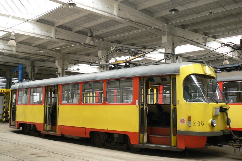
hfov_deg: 47.4
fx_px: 276
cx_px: 122
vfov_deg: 32.6
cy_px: 74
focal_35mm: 41
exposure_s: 1/40
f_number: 2.8
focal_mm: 6.4
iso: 200
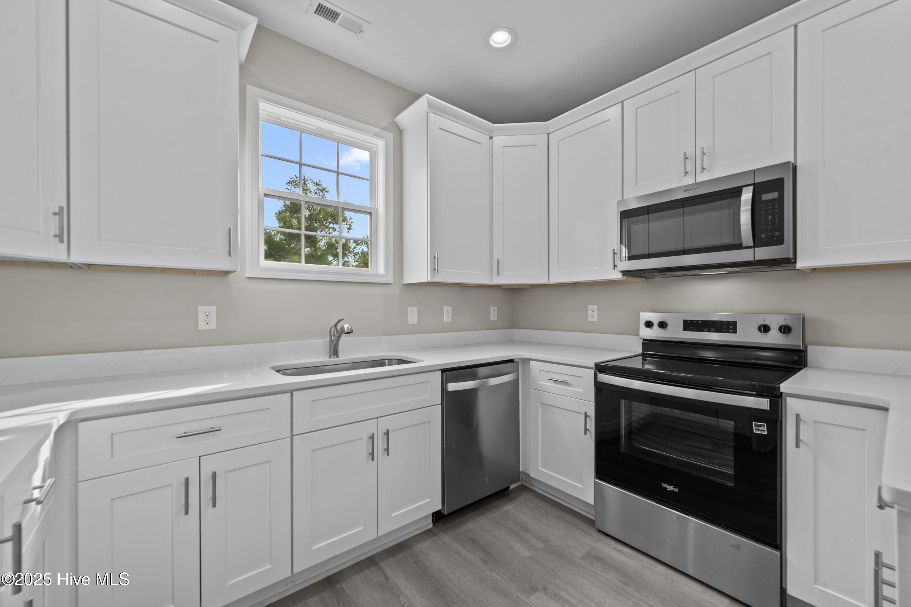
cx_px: 456
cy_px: 304
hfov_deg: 104.3
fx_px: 354
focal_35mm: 14
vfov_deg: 81.2
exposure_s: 1/30
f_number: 7.1
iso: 640
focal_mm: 14
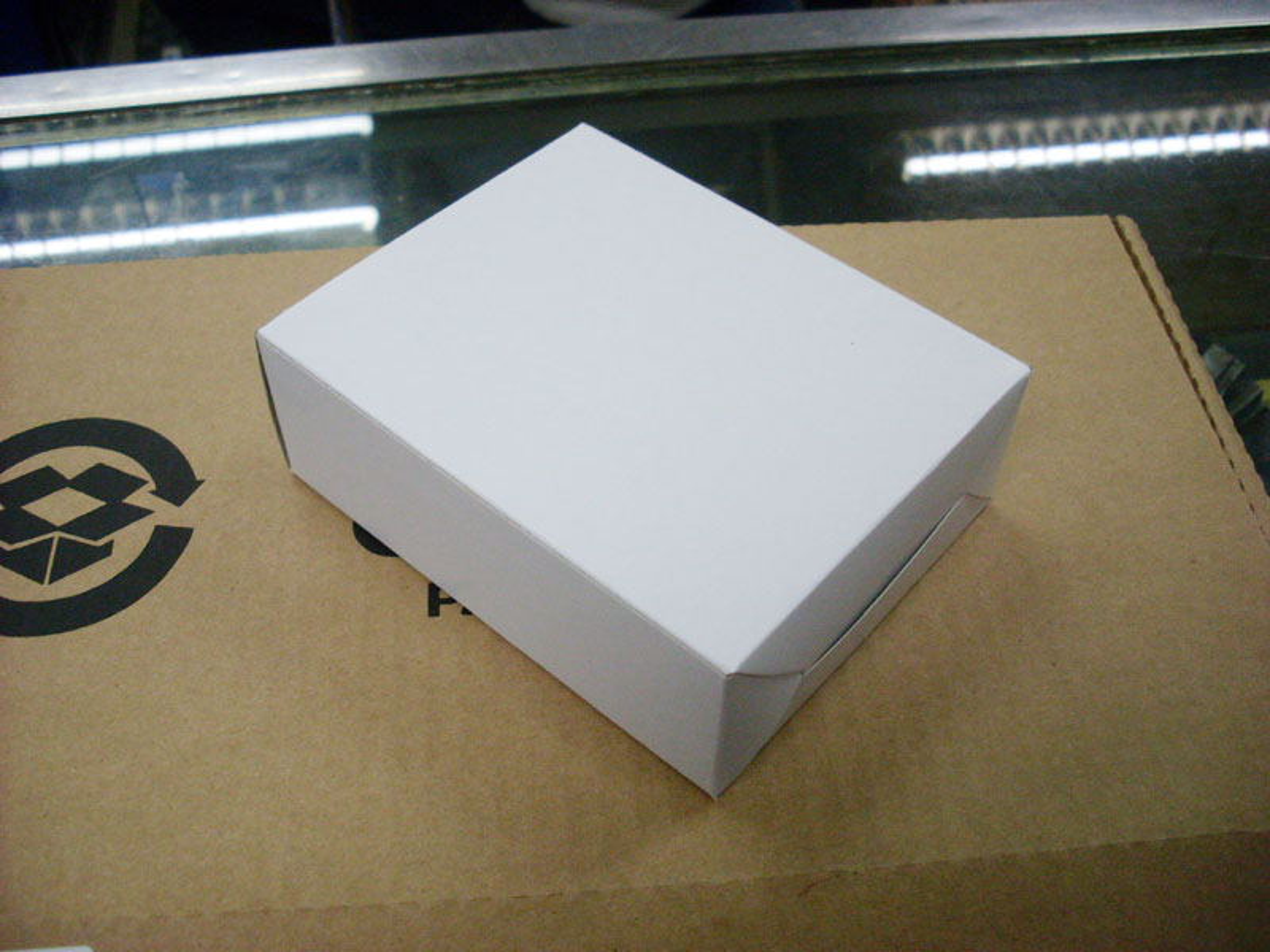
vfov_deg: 37.7
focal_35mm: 38
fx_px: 1394
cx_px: 635
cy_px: 476
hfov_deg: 49.0
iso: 200
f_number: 3
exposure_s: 1/60
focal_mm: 6.3
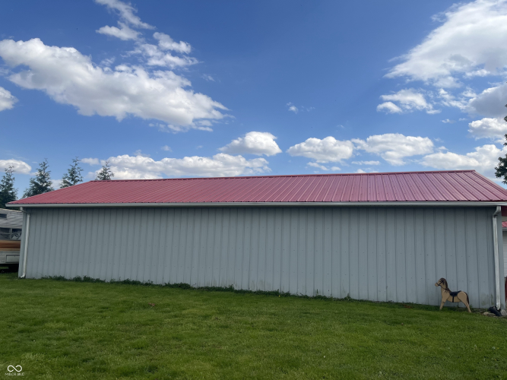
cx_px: 254
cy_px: 190
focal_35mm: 26
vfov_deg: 53.0
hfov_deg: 67.3
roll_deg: -1.7
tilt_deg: +5.8
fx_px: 381
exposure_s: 1/4149
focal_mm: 5.1
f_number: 1.6
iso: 50
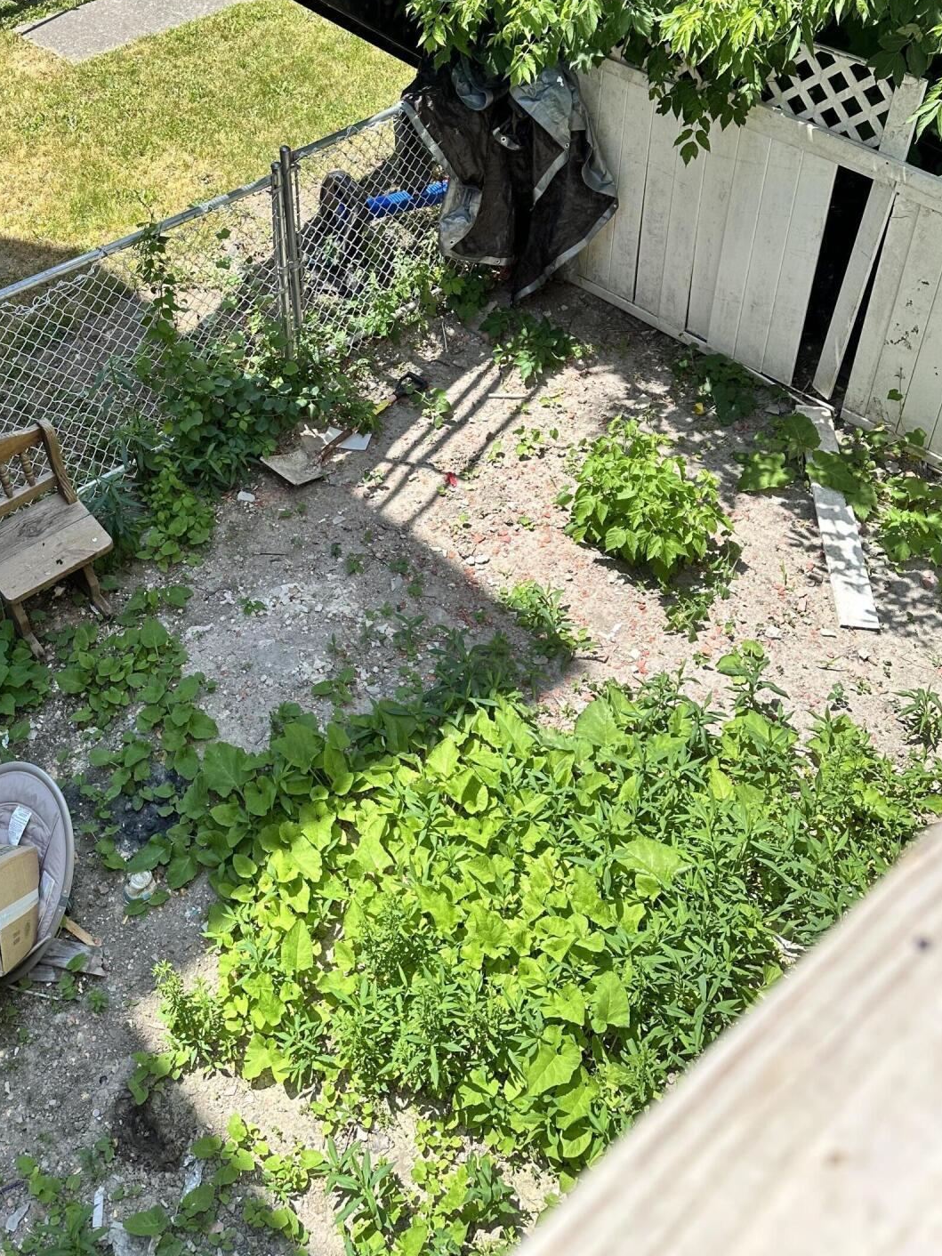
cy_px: 438
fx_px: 1234
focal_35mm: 34
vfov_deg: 53.1
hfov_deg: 41.2
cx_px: 306
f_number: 1.78
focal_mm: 6.86
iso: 80
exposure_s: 1/1812
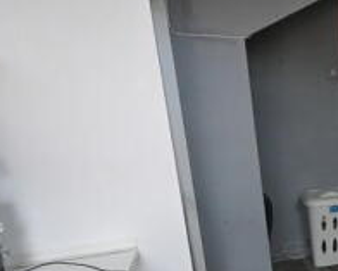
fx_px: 440
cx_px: 441
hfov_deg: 31.8
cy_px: 169
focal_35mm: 44
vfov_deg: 34.0
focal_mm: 14
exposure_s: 1/100
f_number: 5
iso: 1000
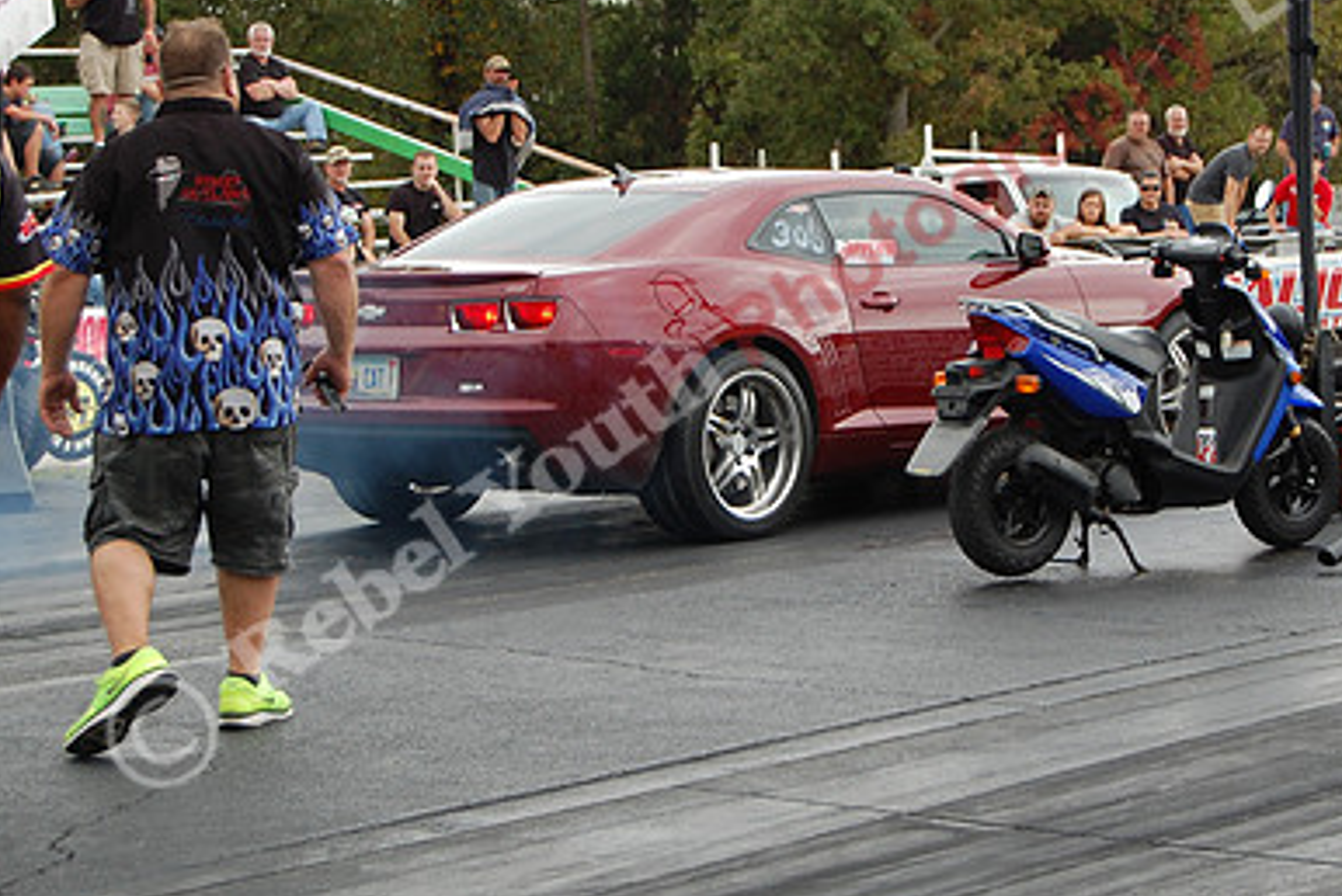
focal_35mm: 108
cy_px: 337
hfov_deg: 18.9
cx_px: 782
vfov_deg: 12.7
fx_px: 4029
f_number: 5.6
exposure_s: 1/500
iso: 400
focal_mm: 48
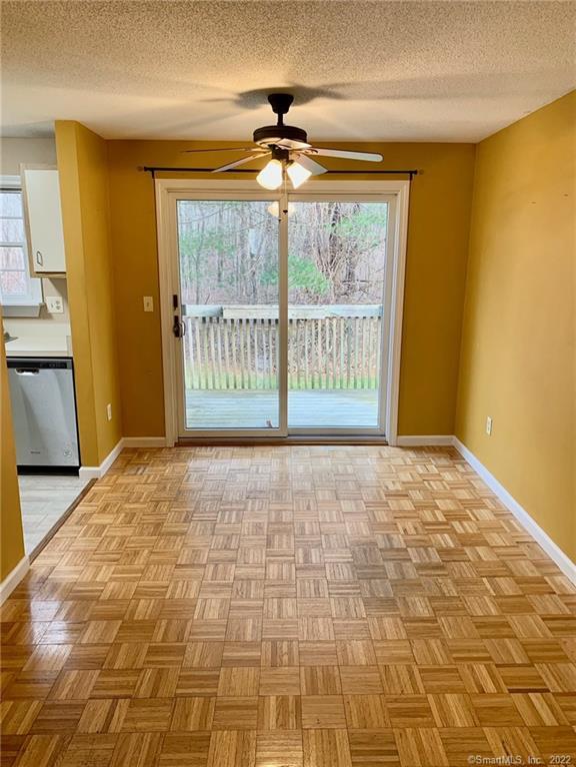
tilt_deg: -12.4
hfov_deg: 53.1
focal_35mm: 26
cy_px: 384
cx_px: 288
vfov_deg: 67.3
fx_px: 577
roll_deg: -0.4
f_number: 1.8
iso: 160
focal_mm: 4.25
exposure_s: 1/60
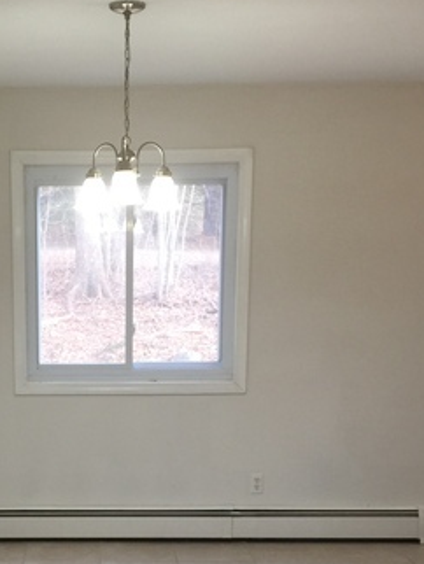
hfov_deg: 23.8
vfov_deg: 31.2
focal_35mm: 60
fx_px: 979
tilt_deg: -11.7
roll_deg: +1.7
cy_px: 463
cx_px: 44
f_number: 2.2
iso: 40
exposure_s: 1/33
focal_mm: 4.15
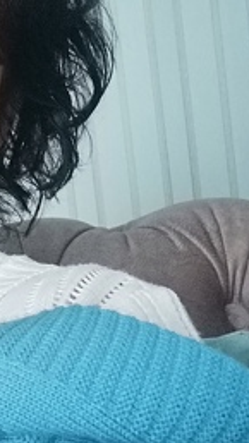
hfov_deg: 16.6
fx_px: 775
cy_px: 282
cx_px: -127
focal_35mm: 66
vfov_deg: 31.7
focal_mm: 3.36
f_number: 2
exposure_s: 1/18
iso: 2000
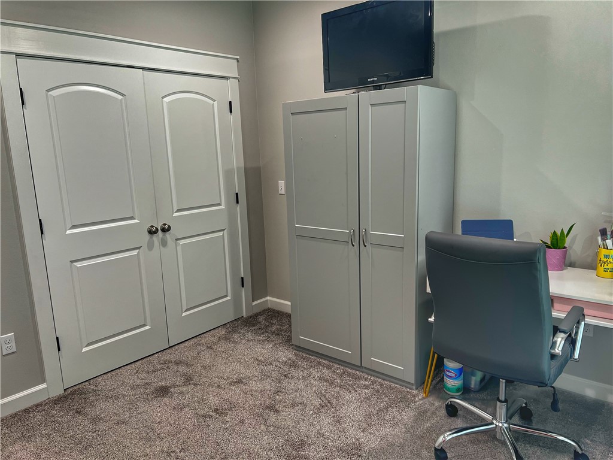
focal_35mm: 26
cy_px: 230
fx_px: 460
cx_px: 306
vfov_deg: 53.1
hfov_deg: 67.3
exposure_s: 1/60
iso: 64
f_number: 1.5
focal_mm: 5.7
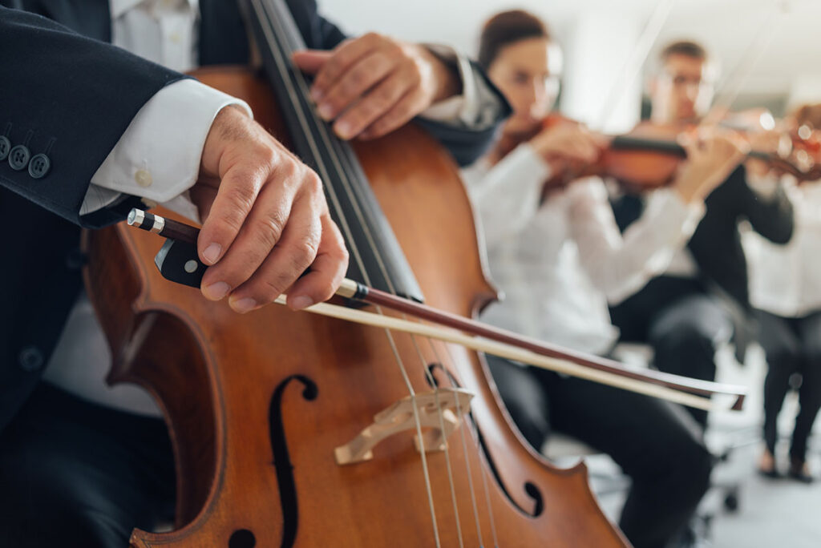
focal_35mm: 35
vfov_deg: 37.9
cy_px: 274
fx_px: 799
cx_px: 410
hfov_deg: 54.4
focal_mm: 35
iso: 100
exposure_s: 1/125
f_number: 4
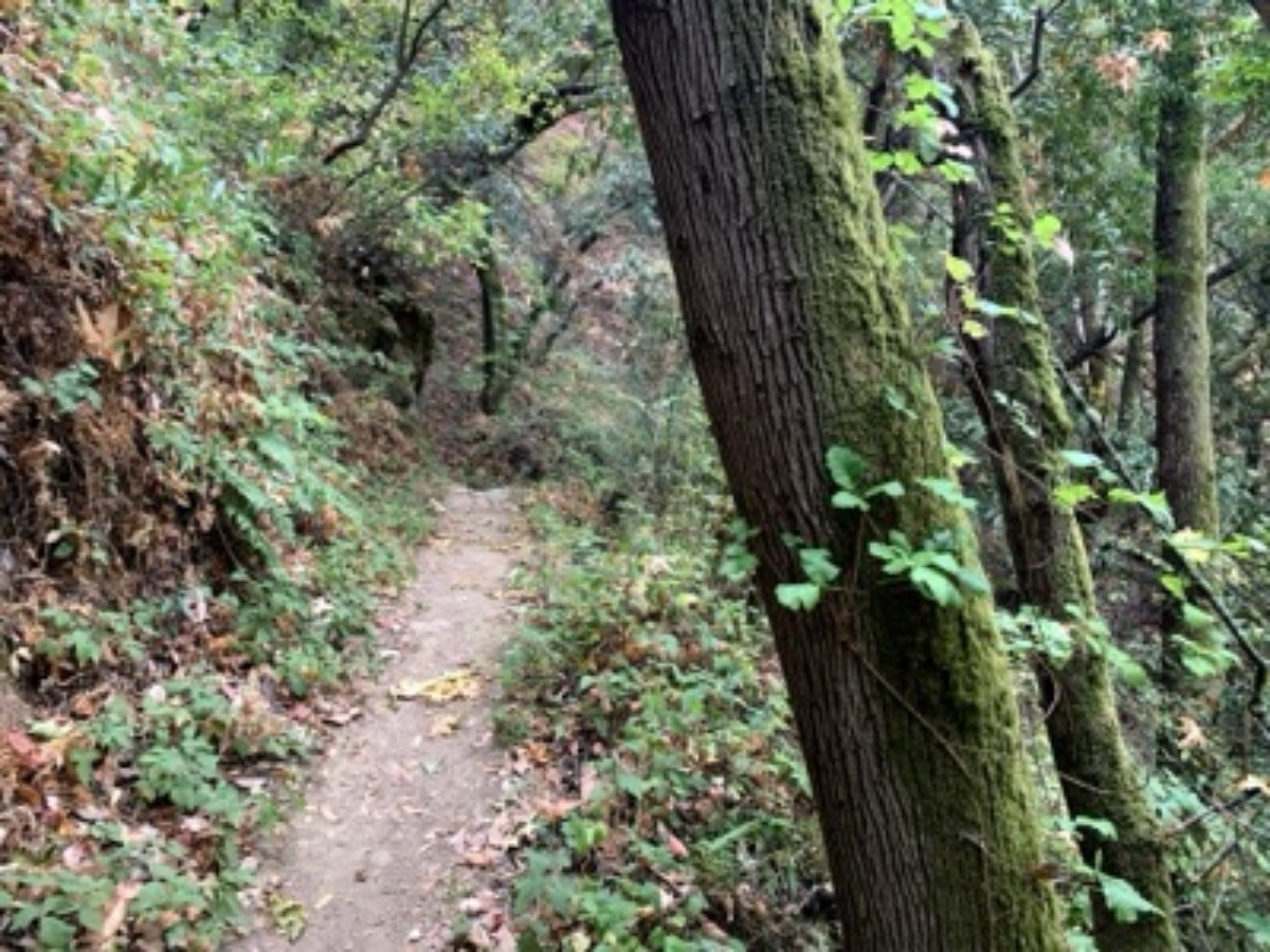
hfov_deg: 67.3
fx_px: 954
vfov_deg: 53.1
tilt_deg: -0.2
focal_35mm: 26
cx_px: 635
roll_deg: -0.9
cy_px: 476
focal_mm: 4.25
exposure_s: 1/60
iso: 160
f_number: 1.8
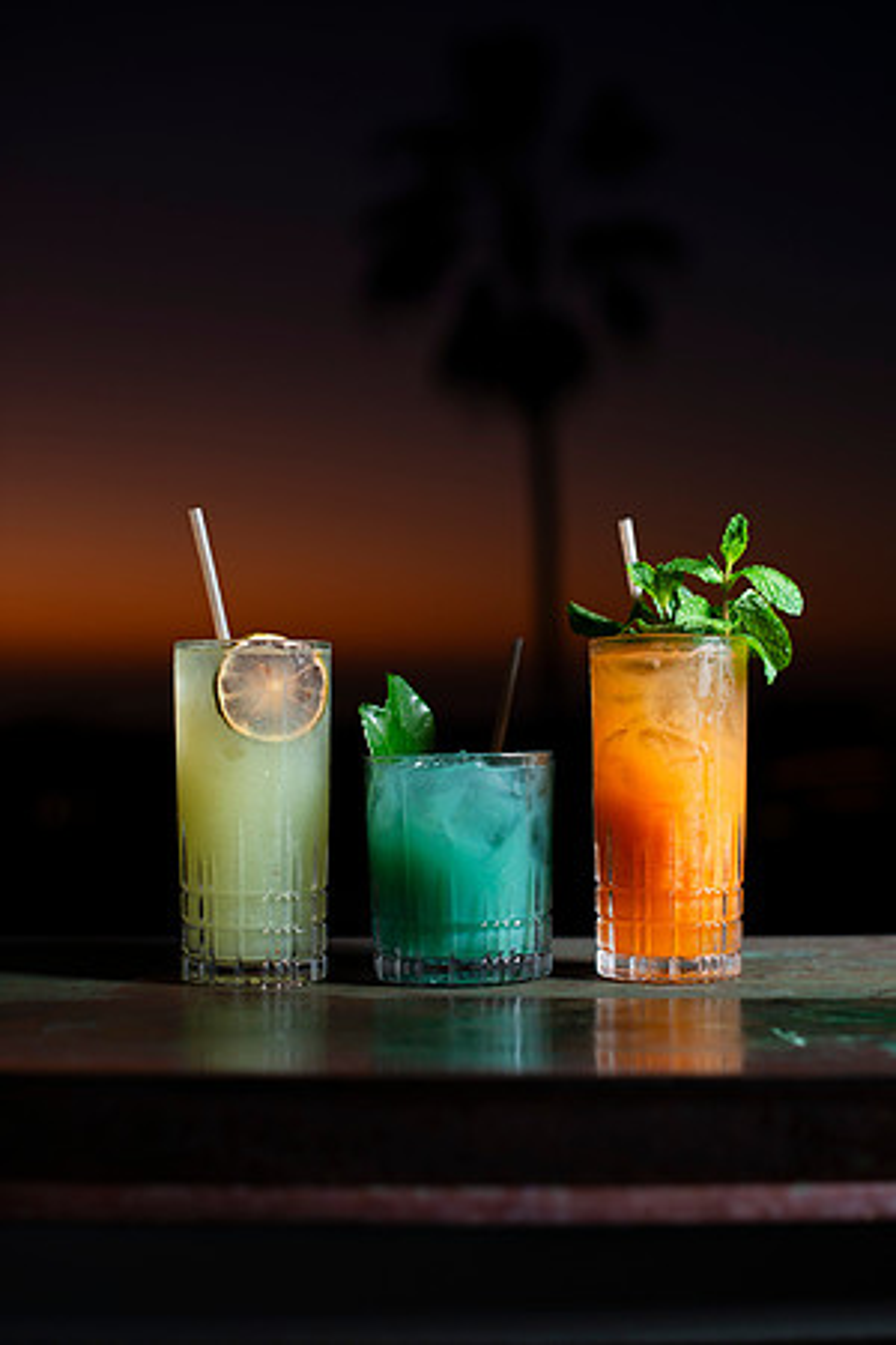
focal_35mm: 50
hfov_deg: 27.0
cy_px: 672
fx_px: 1867
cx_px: 448
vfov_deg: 39.6
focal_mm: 50
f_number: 2.8
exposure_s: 1/250
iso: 200
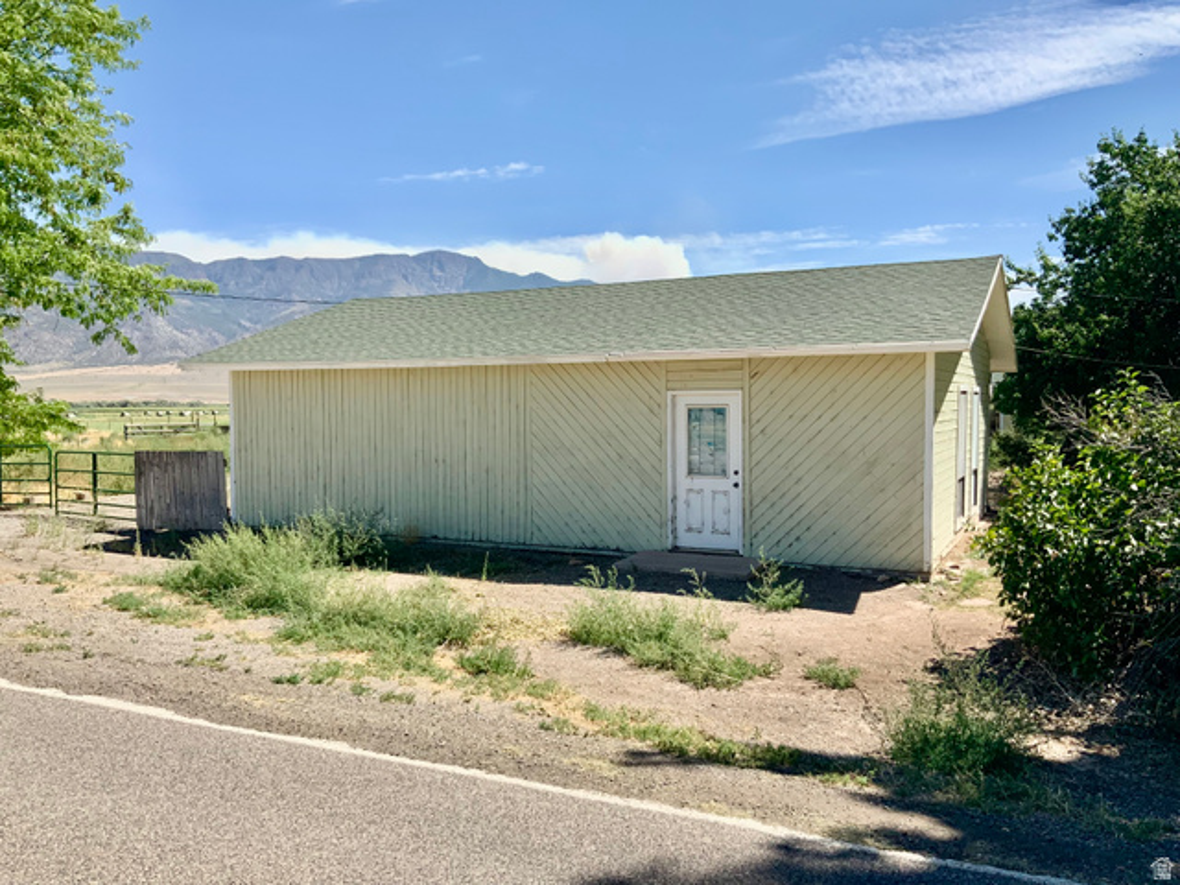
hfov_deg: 61.7
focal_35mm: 29
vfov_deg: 48.2
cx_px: 590
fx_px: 989
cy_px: 442
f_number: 1.8
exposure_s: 1/2058
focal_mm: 3
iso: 16
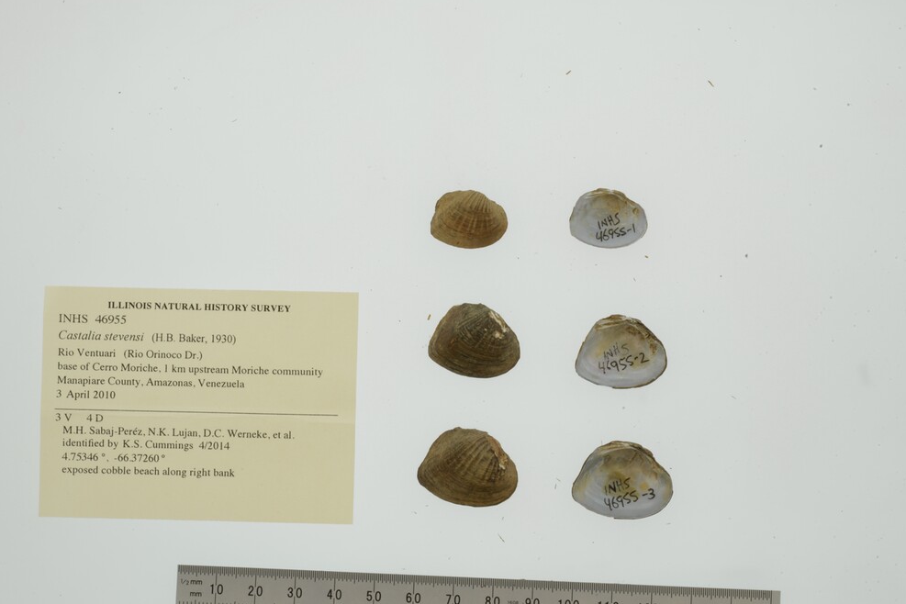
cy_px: 312
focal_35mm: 73
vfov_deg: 18.7
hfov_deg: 27.7
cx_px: 476
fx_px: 1837
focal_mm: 60
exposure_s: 1/13
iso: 100
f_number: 32
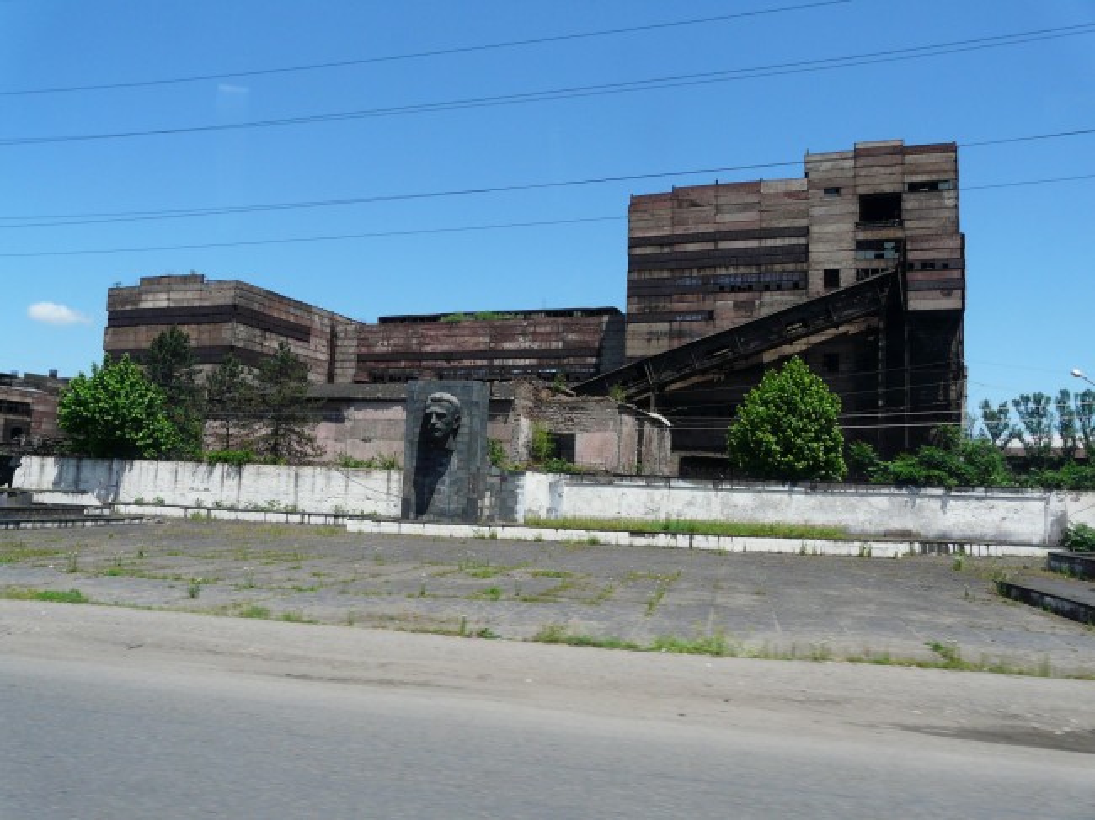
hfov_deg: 63.5
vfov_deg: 49.7
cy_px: 410
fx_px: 885
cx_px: 548
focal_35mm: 28
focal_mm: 4.6
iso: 100
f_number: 5.6
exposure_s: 1/250
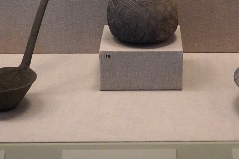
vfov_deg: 13.4
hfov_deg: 20.8
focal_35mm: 98
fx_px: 651
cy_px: -52
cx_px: 153
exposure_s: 1/100
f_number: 4.5
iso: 8000
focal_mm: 33
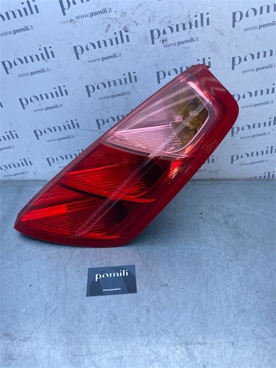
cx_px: 138
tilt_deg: -37.7
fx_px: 276
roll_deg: +0.9
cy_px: 184
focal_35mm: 26
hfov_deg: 53.1
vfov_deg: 67.3
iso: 32
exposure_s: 1/927
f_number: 1.8
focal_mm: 4.25
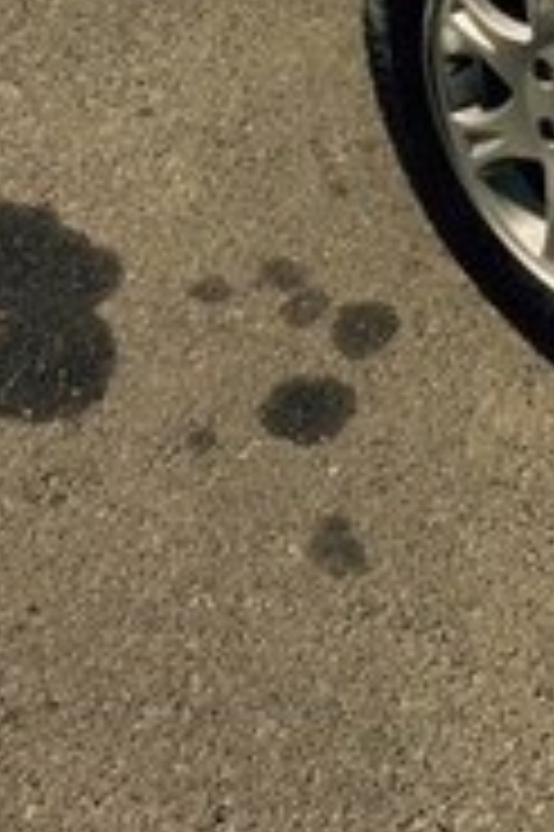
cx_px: 531
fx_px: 1873
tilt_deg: -25.6
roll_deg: -5.5
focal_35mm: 81
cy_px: -247
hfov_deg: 16.5
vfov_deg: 22.5
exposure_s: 1/4274
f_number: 2.2
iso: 25
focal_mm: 4.15
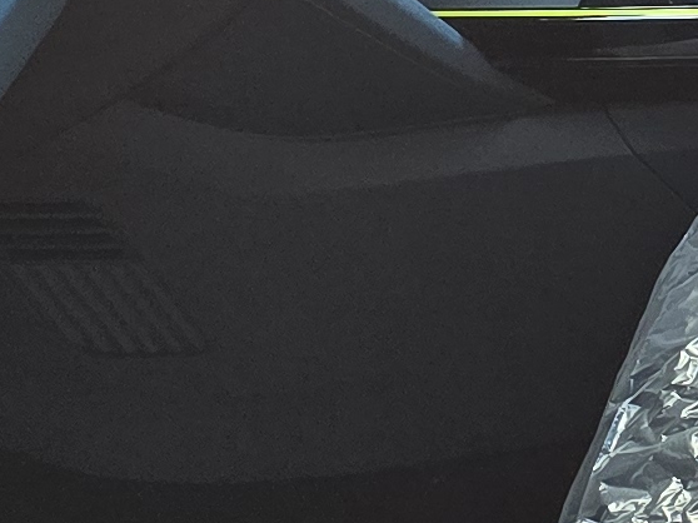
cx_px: 1163
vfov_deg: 8.8
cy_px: -174
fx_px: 3326
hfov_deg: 11.3
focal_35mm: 165
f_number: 1.7
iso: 160
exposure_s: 1/180
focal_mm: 6.3
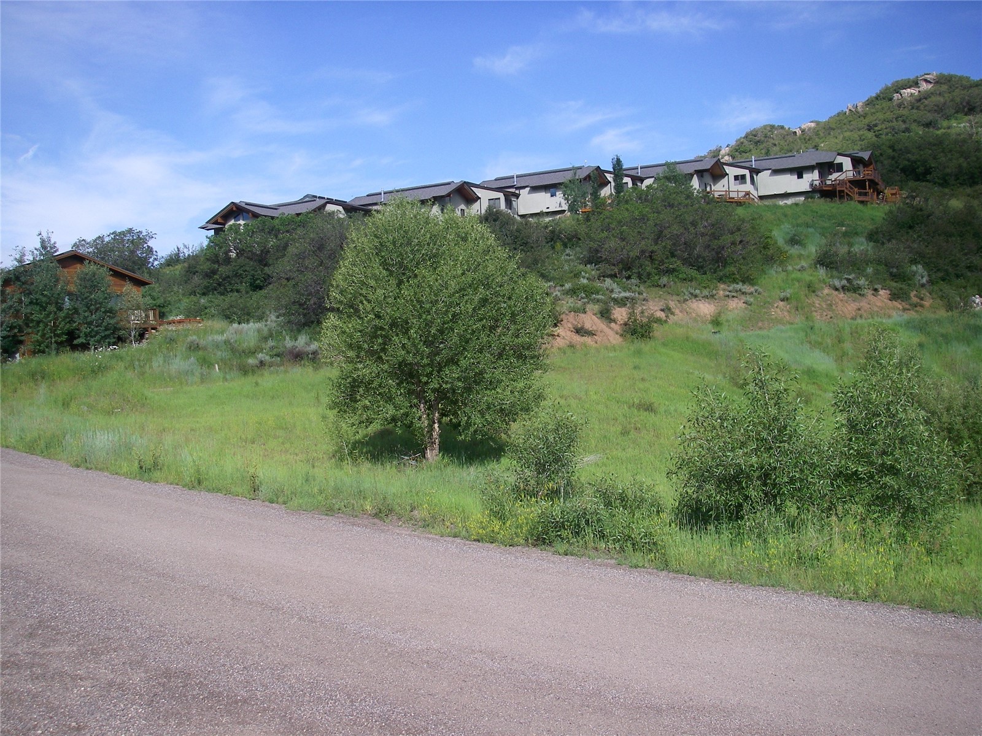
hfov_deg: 49.0
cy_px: 368
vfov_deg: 37.7
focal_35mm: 38
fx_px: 1078
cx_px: 491
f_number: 3.3
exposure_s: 1/500
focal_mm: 6.3
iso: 64
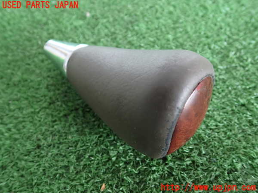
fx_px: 224
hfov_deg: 60.0
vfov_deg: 46.8
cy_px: 96
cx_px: 129
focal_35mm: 30
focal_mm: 5.4
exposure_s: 1/30
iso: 250
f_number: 2.3
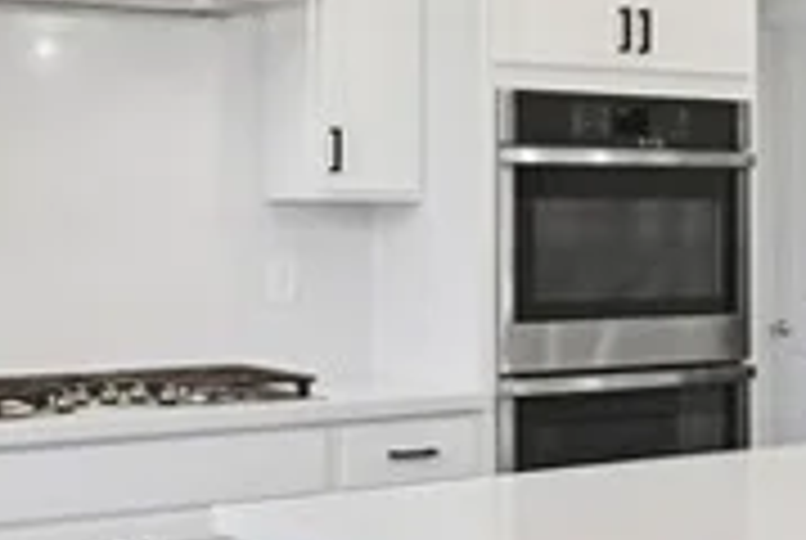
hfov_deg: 24.3
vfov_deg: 17.1
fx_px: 1794
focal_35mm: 80
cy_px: 218
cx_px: 783
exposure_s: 1/320
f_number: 9
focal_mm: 14
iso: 500
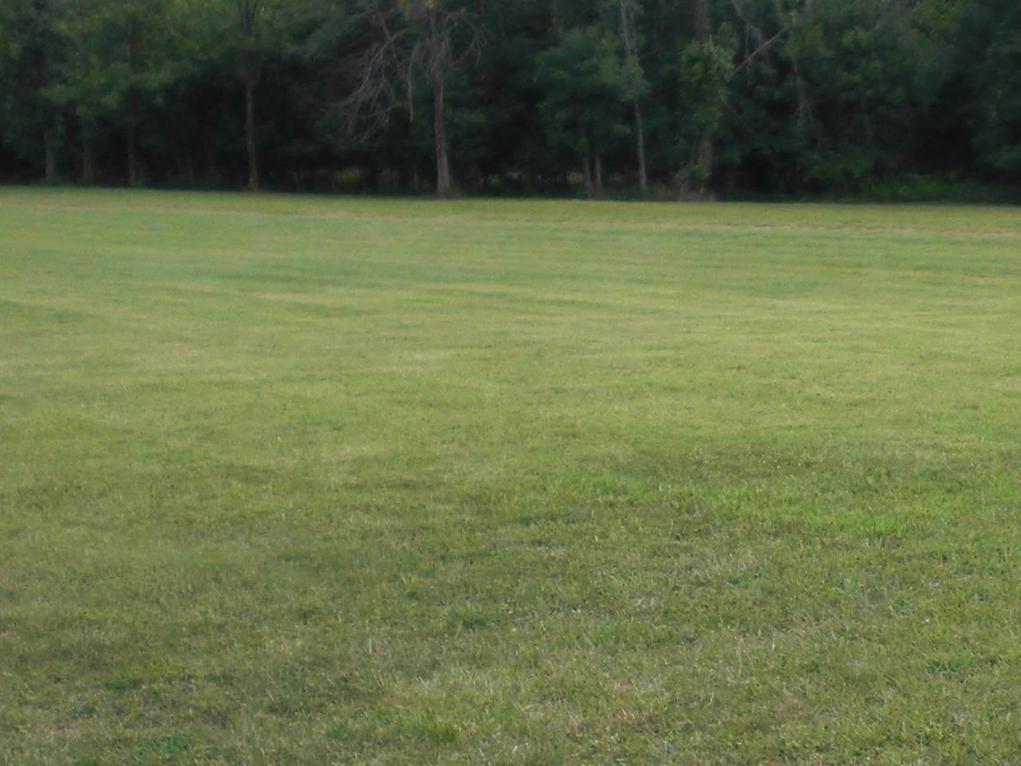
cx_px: 1092
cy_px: 487
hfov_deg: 20.4
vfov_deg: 16.0
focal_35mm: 92
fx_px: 2714
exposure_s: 1/320
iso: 64
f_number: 3.1
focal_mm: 6.3
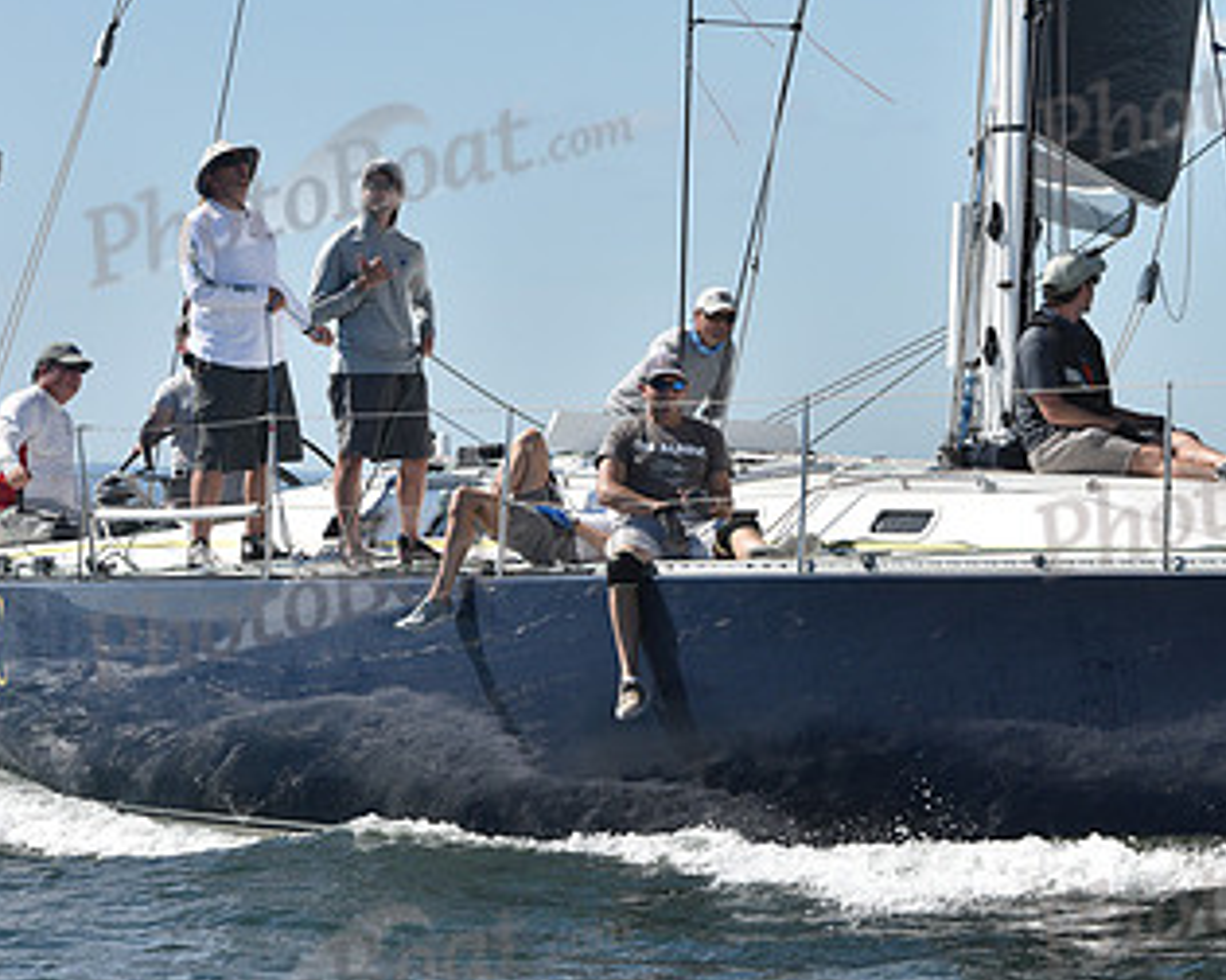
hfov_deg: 8.3
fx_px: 8454
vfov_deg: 6.6
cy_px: 332
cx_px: 837
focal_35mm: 233
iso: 320
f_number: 9
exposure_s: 1/1250
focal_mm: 135
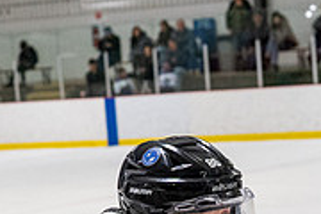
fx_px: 1498
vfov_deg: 8.0
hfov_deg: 12.2
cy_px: 334
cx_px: 212
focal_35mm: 168
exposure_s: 1/800
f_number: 3.2
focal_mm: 35
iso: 2000
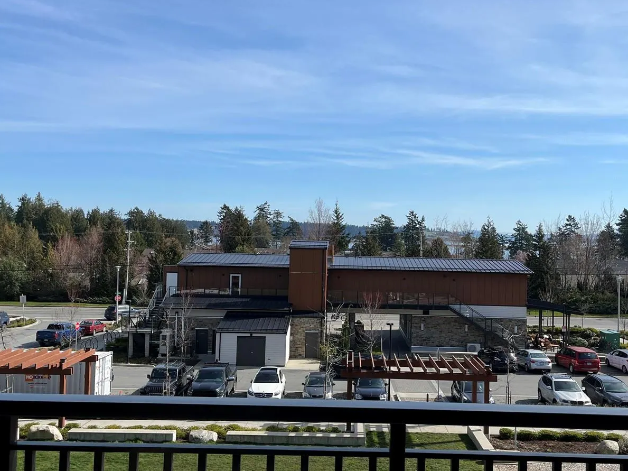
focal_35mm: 35
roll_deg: -0.9
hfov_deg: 52.5
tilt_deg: +0.8
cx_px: 351
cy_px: 221
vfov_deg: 40.7
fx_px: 635
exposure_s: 1/4854
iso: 50
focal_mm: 5.1
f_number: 1.6
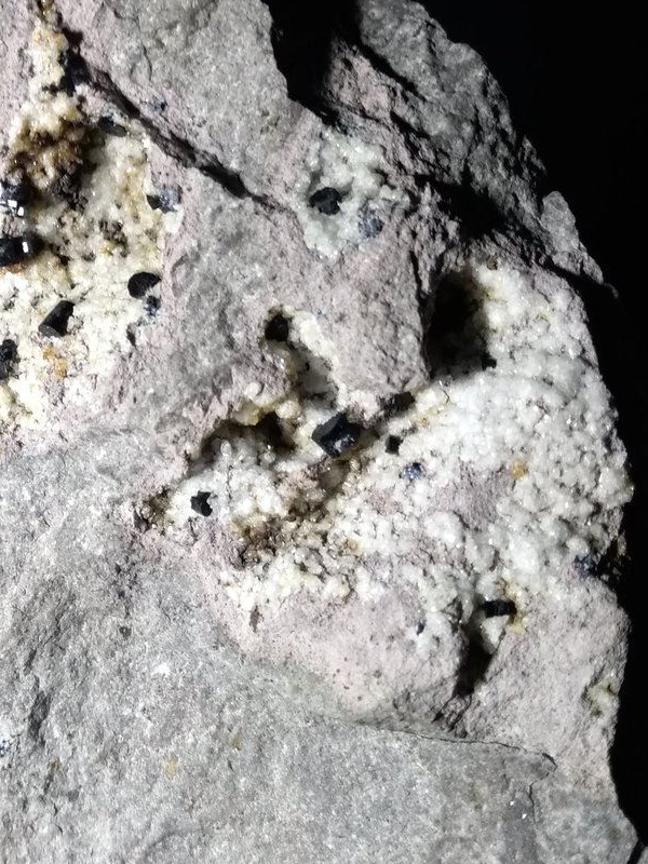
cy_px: 341
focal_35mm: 52
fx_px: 1298
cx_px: 73
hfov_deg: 27.1
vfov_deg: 36.7
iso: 295
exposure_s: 1/33.3
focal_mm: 3.54
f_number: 2
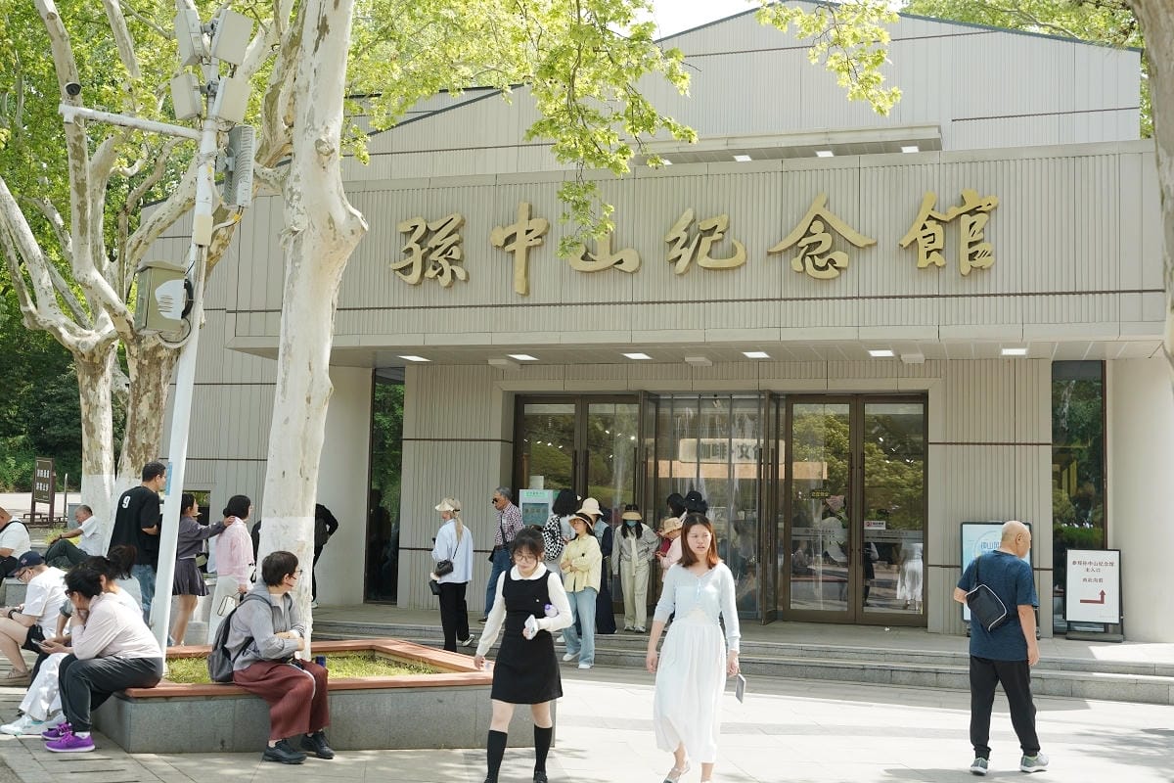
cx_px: 587
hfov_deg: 45.4
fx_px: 1402
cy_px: 392
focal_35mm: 43
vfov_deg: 31.2
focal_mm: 43
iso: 160
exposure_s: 1/160
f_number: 4
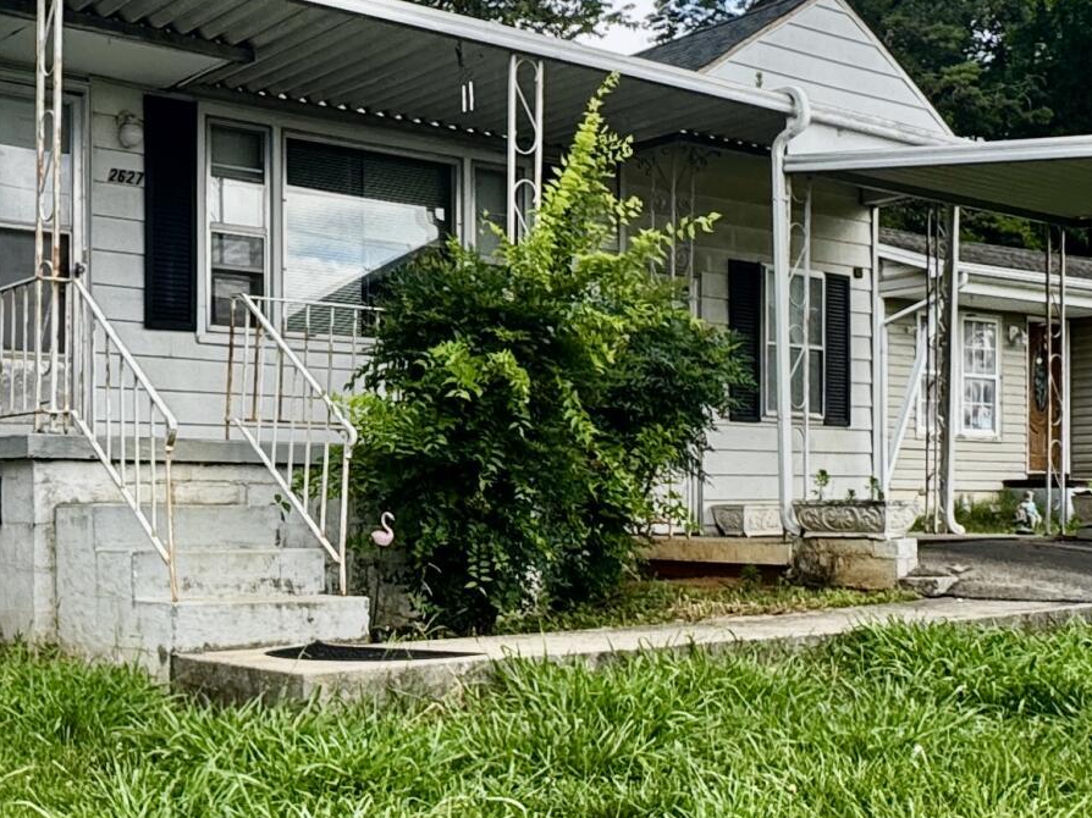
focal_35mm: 47
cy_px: 466
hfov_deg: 39.9
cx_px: 362
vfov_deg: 30.8
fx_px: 1482
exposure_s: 1/625
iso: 40
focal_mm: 2.22
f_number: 2.2
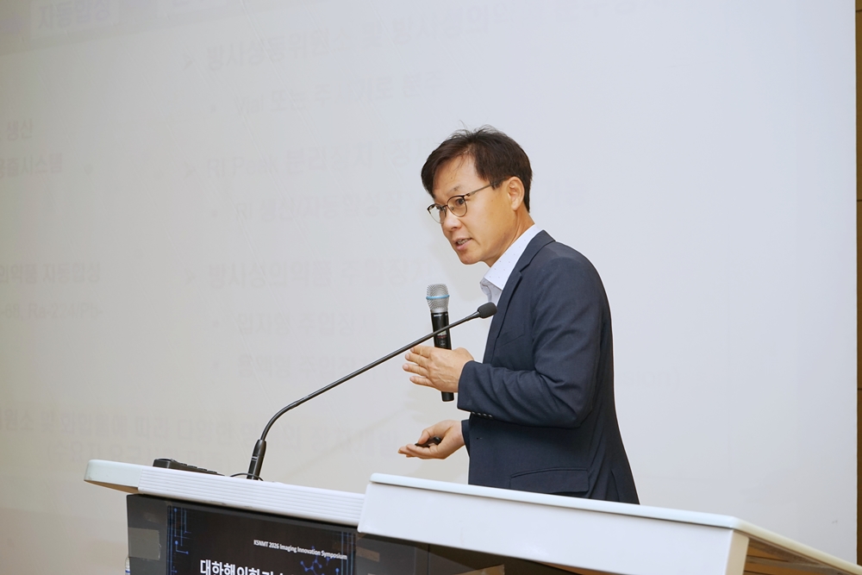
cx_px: 431
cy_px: 288
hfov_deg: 31.4
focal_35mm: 64
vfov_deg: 21.2
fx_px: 1533
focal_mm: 64
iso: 400
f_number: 8
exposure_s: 1/100
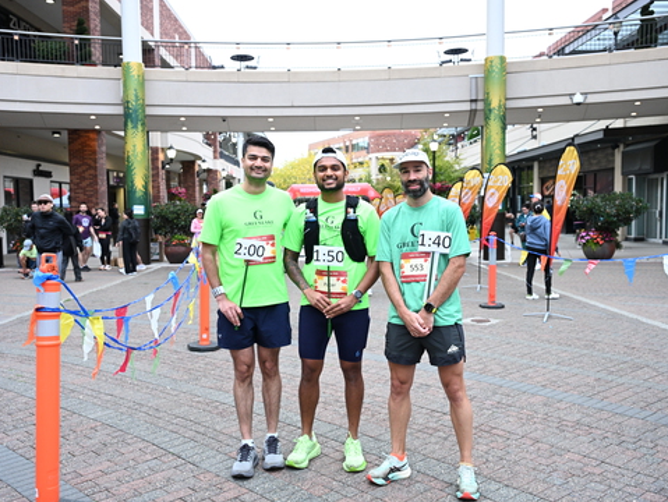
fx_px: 618
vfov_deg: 44.2
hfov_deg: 56.8
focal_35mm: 32
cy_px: 250
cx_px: 322
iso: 2000
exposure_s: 1/320
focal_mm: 29
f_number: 4
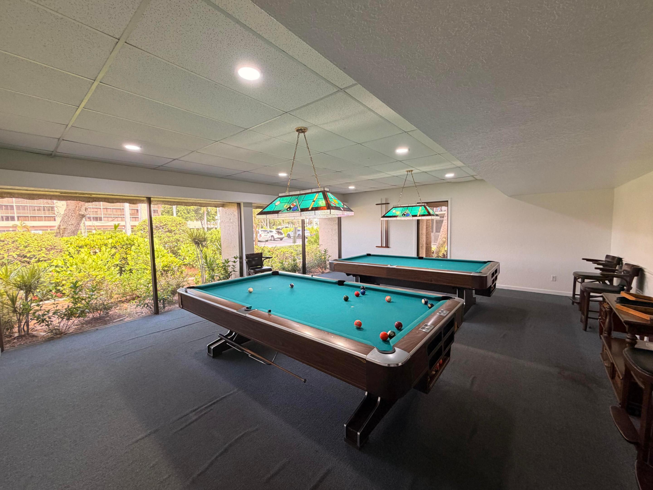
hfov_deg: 102.1
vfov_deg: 85.7
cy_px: 245
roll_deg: +1.5
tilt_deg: -4.2
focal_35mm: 14
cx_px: 326
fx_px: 264
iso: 160
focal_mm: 2.22
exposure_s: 1/60
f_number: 2.2
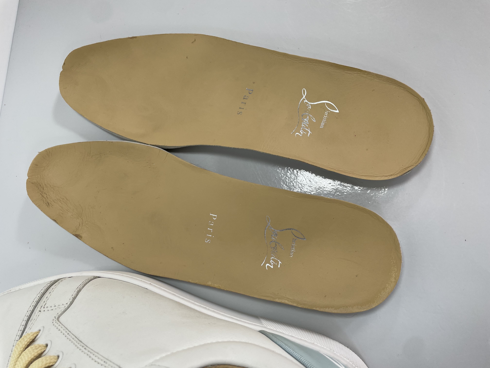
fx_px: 368
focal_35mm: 26
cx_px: 245
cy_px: 184
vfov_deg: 53.1
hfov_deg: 67.3
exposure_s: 1/124
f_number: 1.6
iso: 32
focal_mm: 4.2
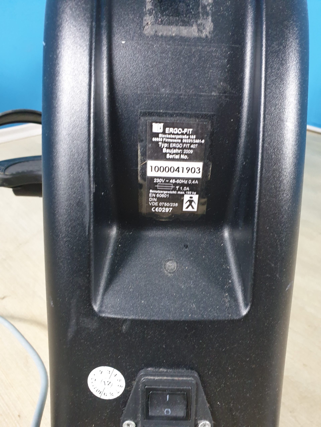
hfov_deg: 53.1
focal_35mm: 26
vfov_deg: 67.3
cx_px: 160
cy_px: 214
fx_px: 321
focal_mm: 4.3
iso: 320
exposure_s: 1/25
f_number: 2.4
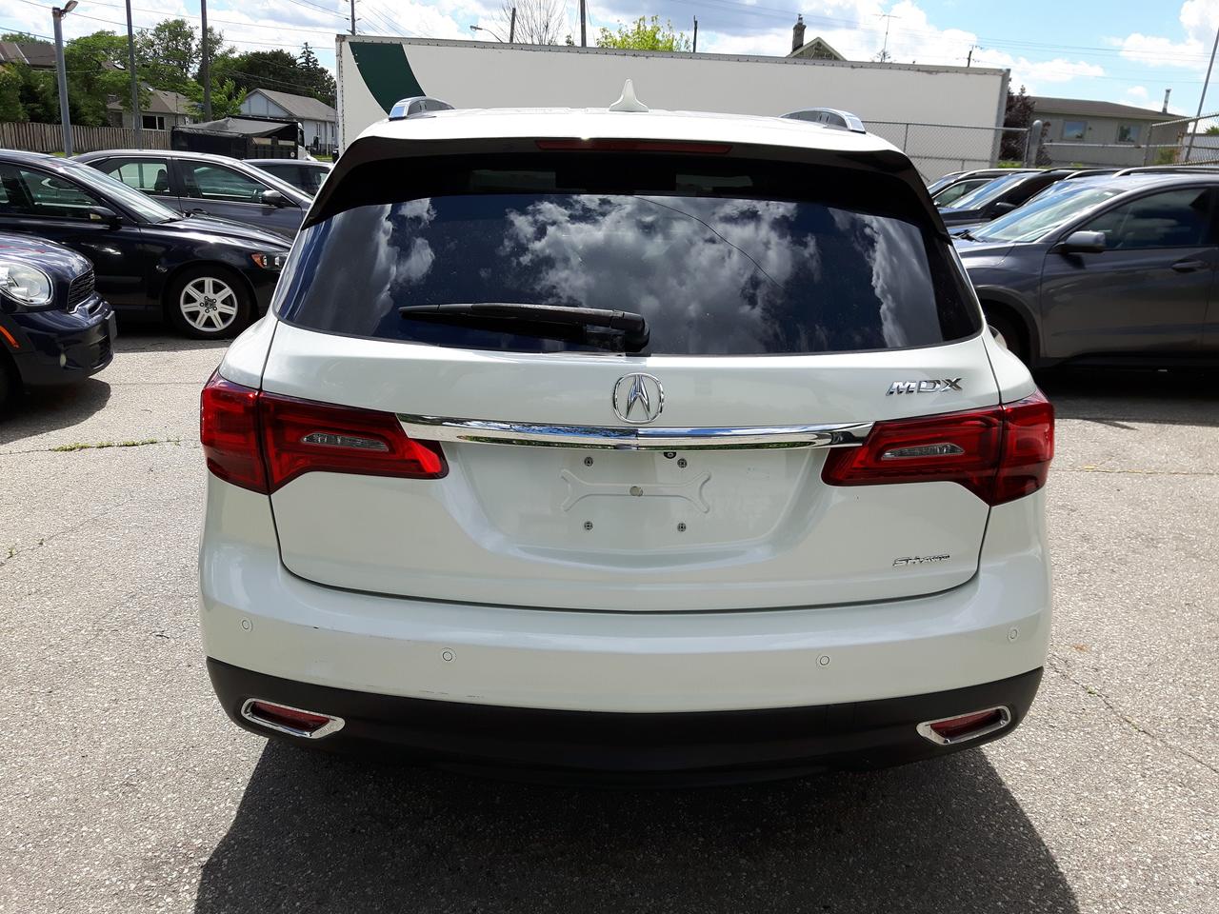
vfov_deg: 45.4
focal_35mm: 31
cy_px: 457
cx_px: 610
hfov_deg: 58.4
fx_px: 1092
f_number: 1.9
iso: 40
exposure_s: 1/1098
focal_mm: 3.7
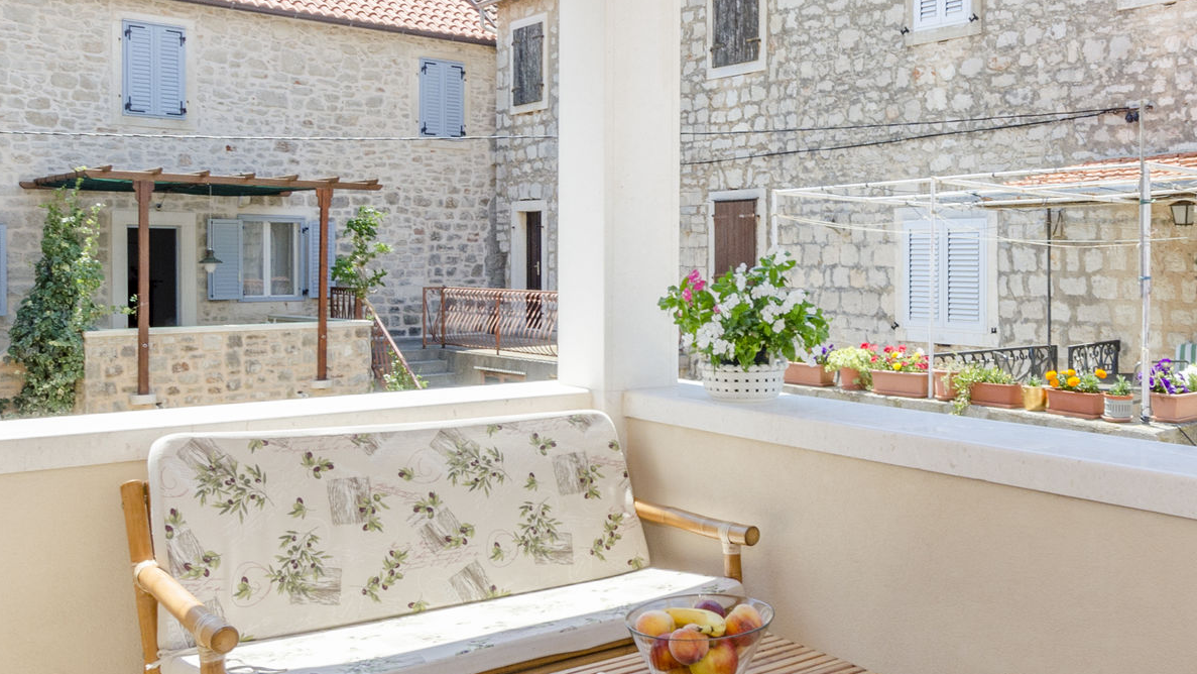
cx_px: 794
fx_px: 1174
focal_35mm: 37
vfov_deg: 31.9
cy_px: 285
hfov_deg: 53.0
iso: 100
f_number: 8
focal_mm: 10
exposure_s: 1/200
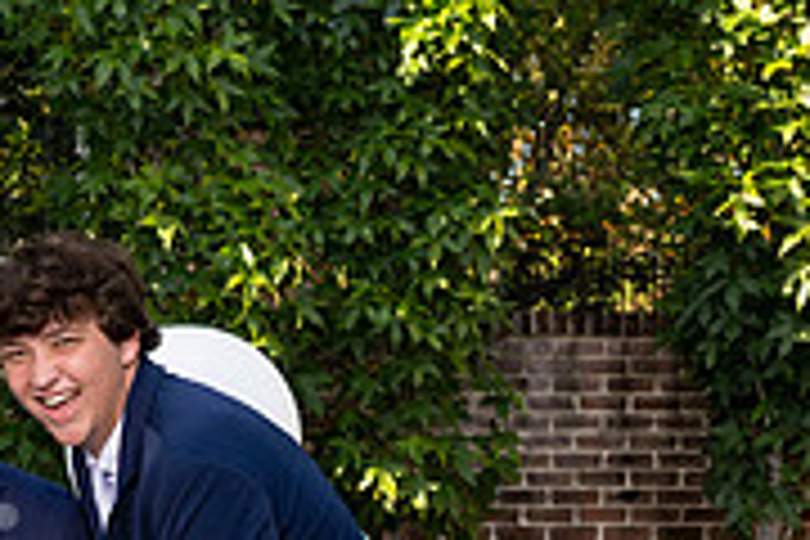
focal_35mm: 155
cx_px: -324
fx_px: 3487
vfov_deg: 8.7
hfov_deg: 12.7
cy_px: 767
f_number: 8
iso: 400
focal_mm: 48
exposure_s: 1/100
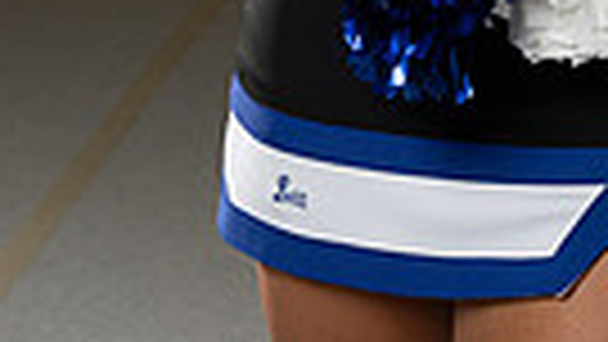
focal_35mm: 150
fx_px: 2419
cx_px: 540
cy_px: -598
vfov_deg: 7.4
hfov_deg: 14.2
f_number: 5.6
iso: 500
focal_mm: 43
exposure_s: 1/250
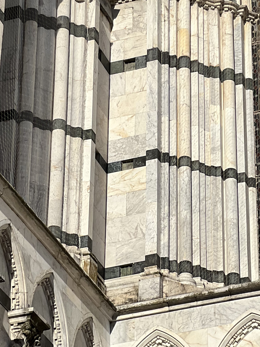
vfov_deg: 10.5
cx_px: 161
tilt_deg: +37.8
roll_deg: -0.2
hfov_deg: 8.0
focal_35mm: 186
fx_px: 1863
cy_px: -54
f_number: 2.8
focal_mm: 9
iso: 32
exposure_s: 1/2016
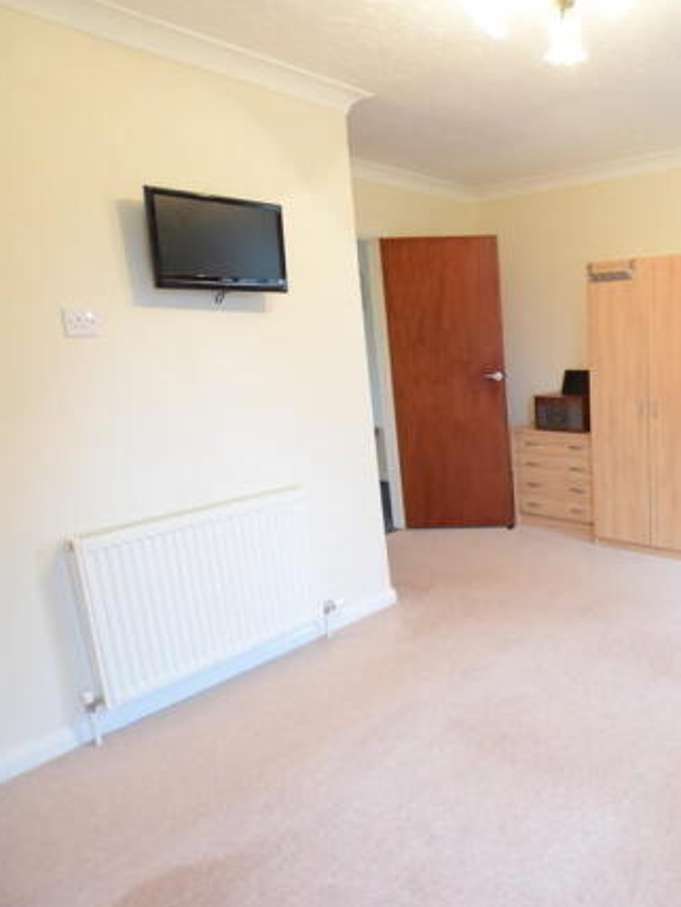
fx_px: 577
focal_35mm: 22
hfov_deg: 53.4
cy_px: 454
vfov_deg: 76.4
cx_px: 614
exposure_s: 1/60
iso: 2000
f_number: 3.5
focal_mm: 10
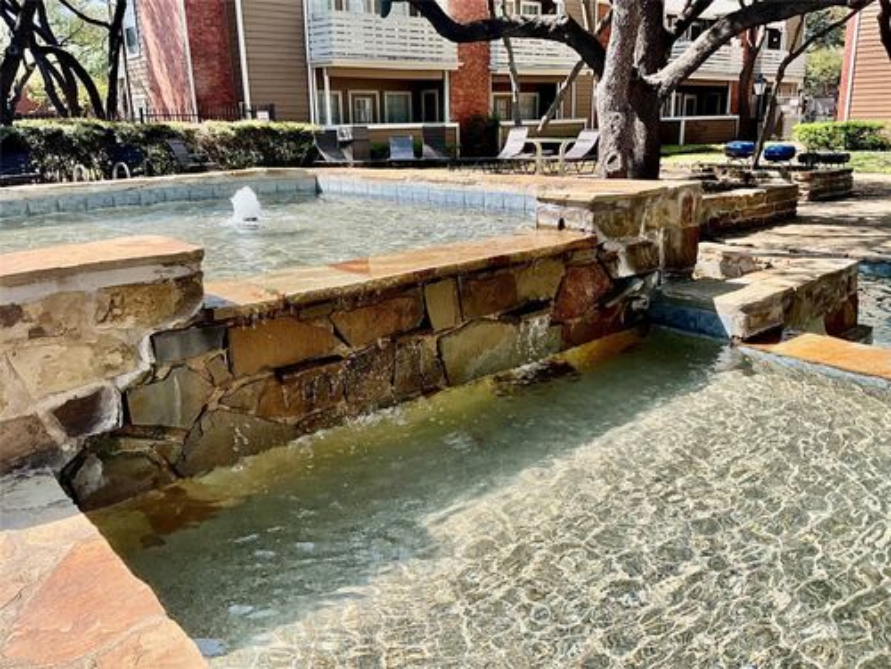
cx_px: 446
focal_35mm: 29
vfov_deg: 48.2
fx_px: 746
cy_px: 334
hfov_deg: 61.7
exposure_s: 1/666
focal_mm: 3
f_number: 1.8
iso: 25
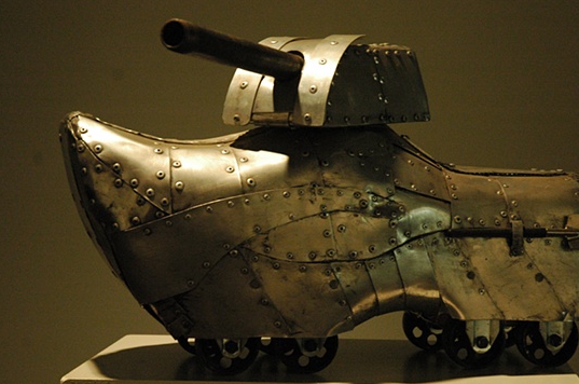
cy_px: 203
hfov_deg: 21.9
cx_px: 339
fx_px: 1493
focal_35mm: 93
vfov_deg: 14.6
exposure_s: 1/10
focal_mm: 52
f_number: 4.5
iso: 1600
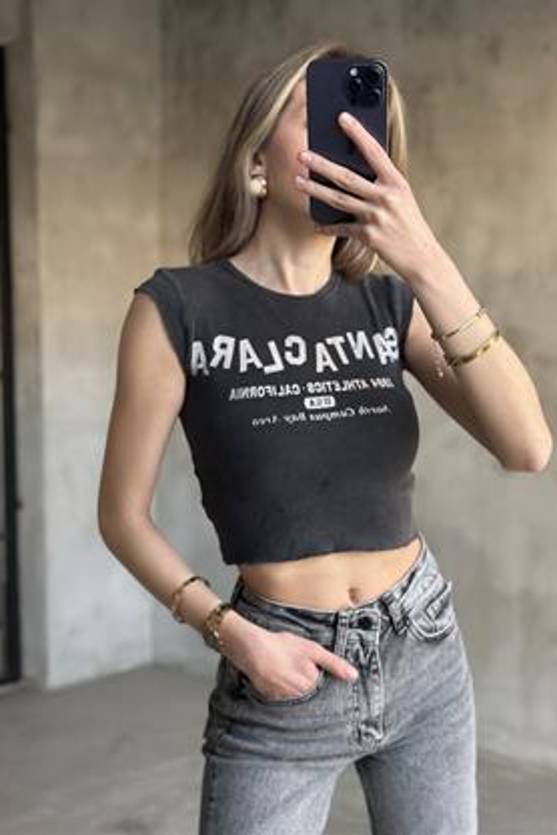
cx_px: 315
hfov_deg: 26.5
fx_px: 1184
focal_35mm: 51
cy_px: 410
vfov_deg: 38.9
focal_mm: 6.86
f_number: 1.78
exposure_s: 1/60
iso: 320
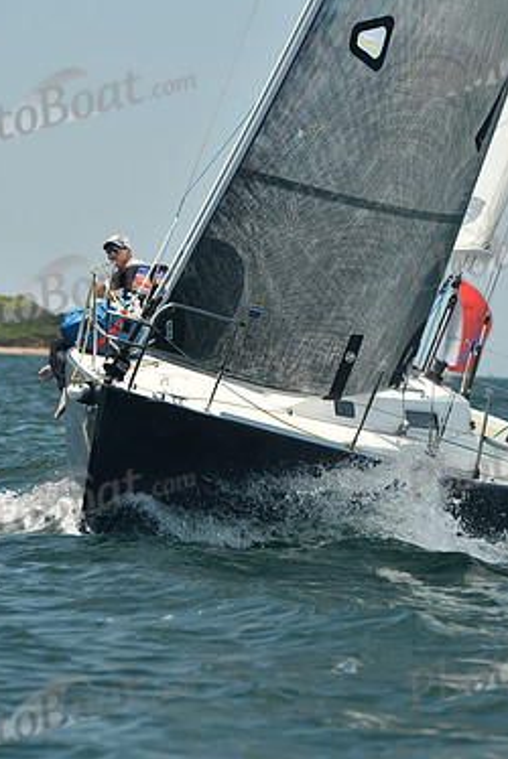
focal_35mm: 310
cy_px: 374
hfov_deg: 4.4
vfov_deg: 6.6
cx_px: 303
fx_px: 6549
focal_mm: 200
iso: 320
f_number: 6.3
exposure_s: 1/640
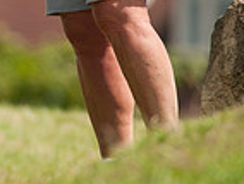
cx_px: -119
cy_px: -139
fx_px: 8296
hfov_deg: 1.7
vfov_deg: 1.3
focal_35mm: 1175
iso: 200
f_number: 5.6
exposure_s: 1/2500
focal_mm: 300
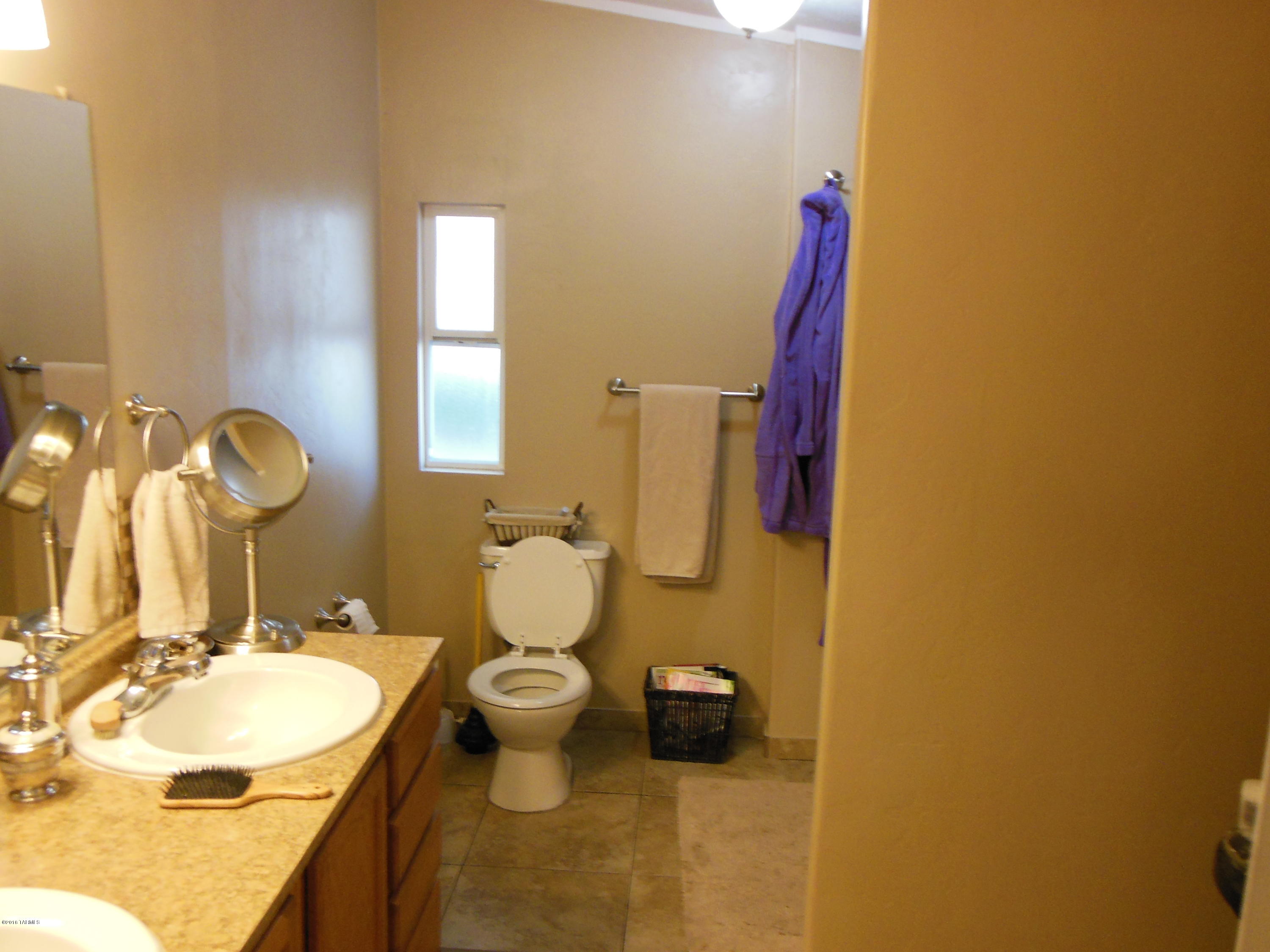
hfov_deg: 61.7
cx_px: 635
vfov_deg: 48.2
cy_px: 476
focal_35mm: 29
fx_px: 1064
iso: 400
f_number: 3.3
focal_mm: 5.2
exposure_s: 1/40
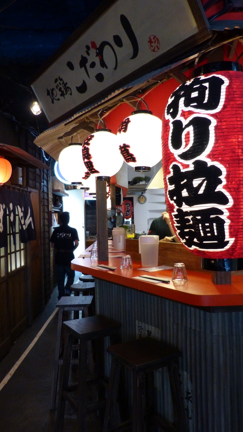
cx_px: 131
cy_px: 211
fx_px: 321
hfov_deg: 41.4
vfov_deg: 67.9
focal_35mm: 28
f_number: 2.8
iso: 400
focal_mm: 4.5
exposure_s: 1/25
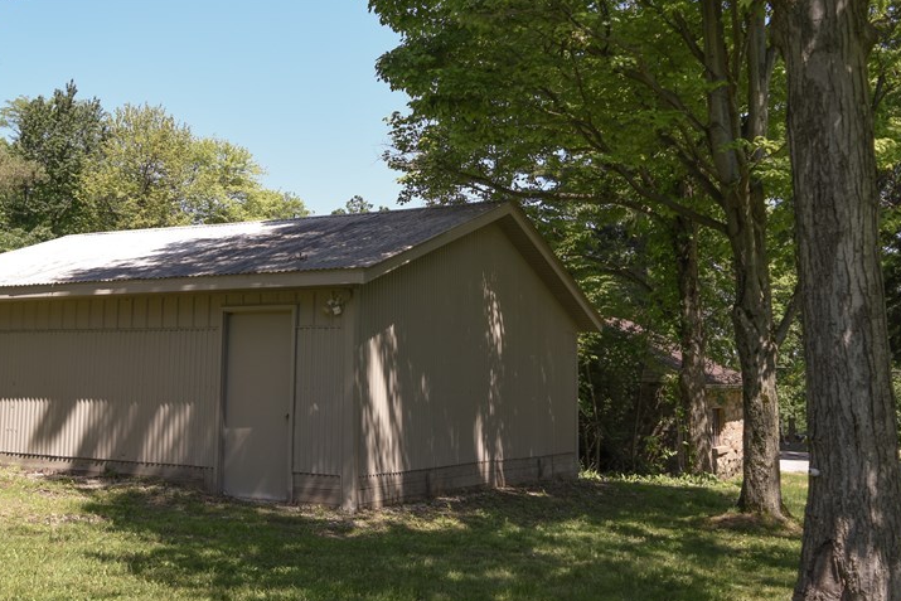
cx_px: 309
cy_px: 267
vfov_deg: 32.6
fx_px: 1026
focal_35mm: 41
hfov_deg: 46.7
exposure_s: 1/500
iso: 100
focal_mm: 18
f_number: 4
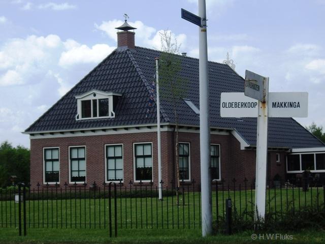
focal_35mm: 65
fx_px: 610
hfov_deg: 29.8
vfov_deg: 22.6
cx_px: 162
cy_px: 122
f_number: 3.8
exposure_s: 1/1000
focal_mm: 13.7
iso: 64
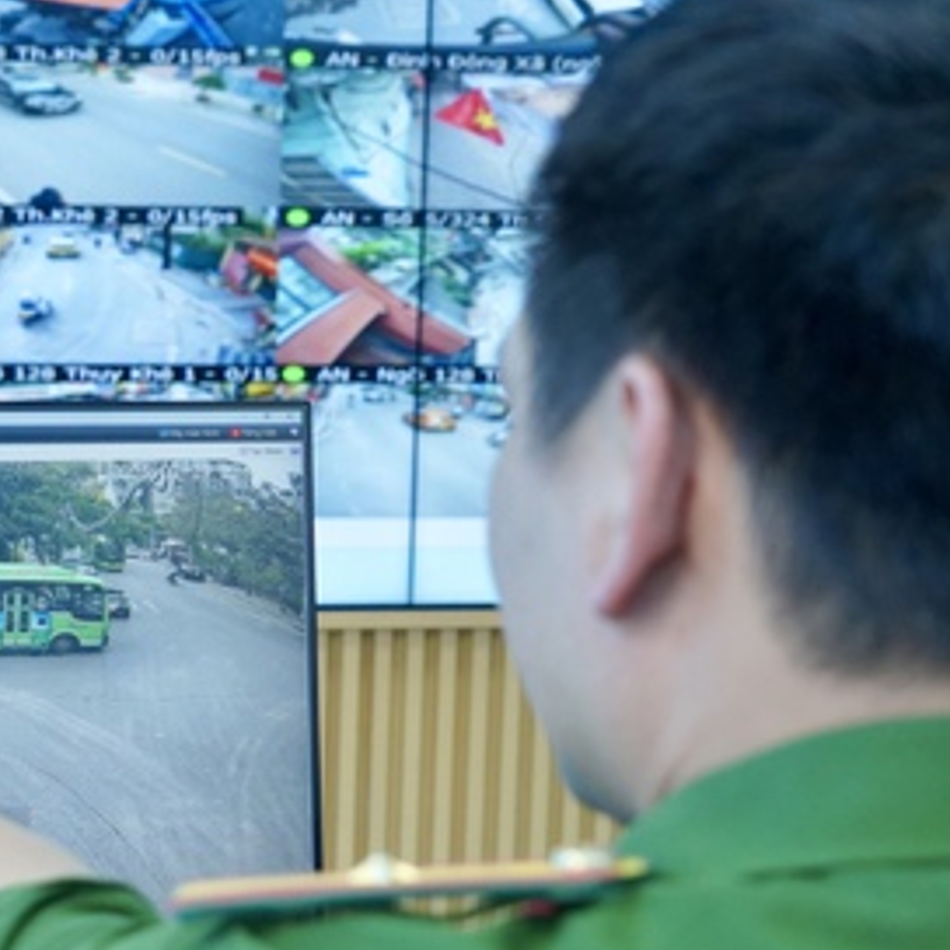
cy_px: 702
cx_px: 73
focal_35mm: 101
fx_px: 3136
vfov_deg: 17.1
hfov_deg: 17.0
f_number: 5.6
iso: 3200
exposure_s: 1/250
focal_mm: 49
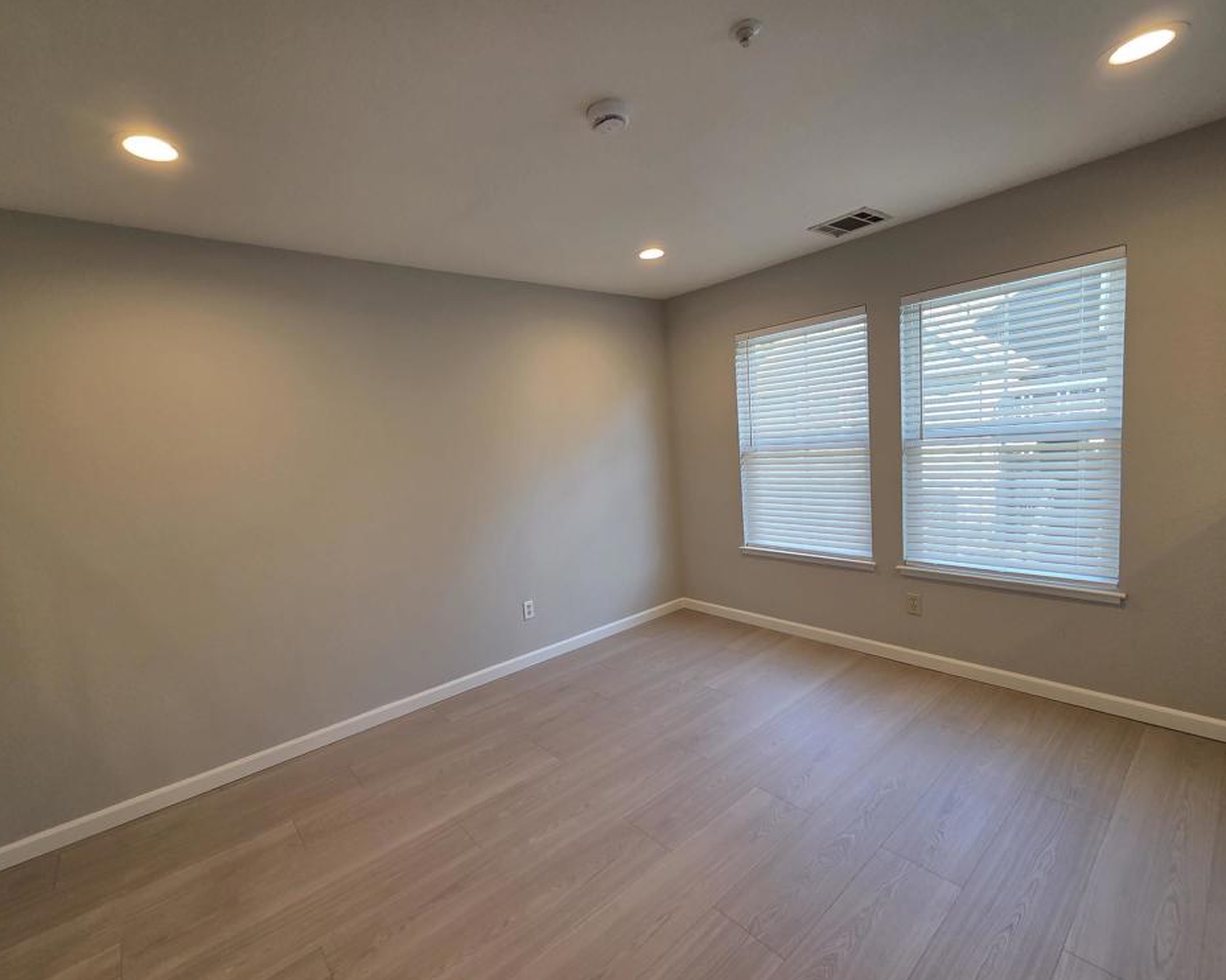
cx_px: 601
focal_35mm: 14
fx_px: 508
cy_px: 502
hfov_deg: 100.7
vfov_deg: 87.9
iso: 160
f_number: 2.2
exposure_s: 1/120
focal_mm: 2.2
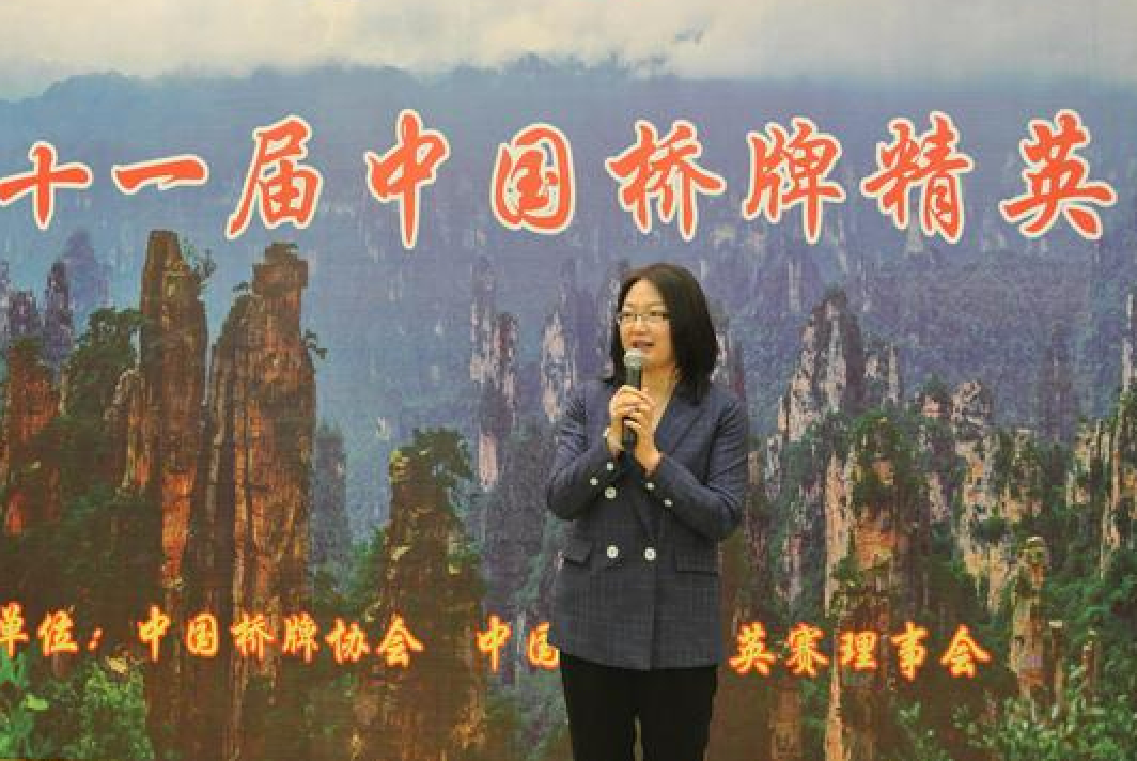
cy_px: 300
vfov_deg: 30.5
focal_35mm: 44
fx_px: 1391
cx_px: 481
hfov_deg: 44.3
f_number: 4
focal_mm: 13.6
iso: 800
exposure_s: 1/15
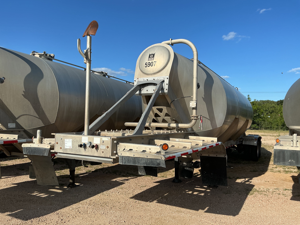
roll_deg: -0.4
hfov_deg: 61.7
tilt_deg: +3.3
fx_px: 251
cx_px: 150
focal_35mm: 29
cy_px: 112
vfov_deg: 48.2
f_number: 1.8
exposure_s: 1/1848
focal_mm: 3
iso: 25
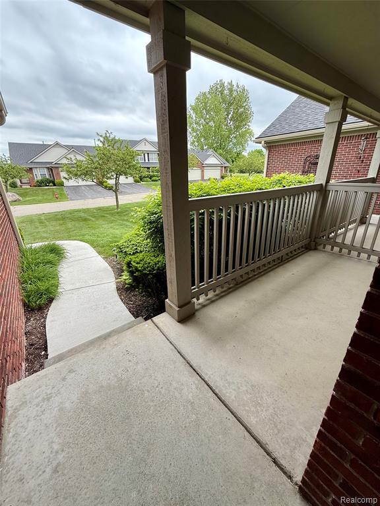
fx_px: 205
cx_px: 190
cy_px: 253
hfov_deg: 85.7
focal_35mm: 14
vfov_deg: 102.1
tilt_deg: -20.5
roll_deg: +0.7
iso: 50
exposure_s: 1/289
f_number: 2.2
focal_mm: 2.22
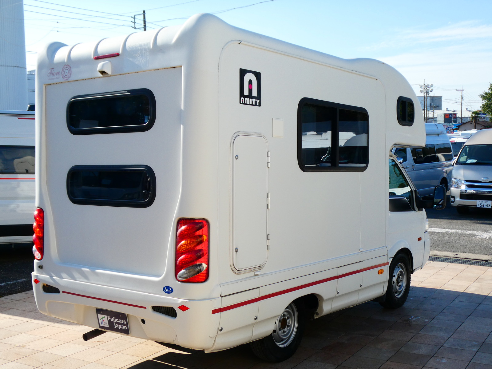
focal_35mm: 44
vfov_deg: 32.9
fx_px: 625
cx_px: 246
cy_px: 184
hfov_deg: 42.9
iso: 80
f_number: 3.9
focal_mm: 7.8
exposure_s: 1/500
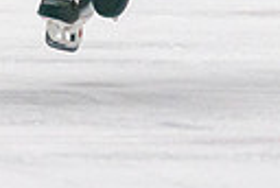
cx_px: -30
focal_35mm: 1612
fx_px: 12567
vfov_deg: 0.9
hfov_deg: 1.3
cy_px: -47
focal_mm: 200
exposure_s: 1/1250
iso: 3200
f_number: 2.8
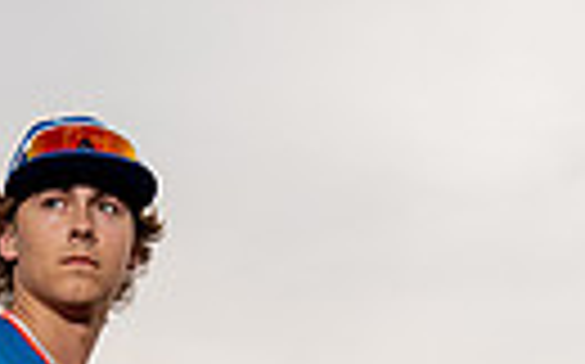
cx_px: 94
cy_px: 917
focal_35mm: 106
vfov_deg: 10.4
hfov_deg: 19.4
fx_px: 1689
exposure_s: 1/250
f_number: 5.6
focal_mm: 30
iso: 250
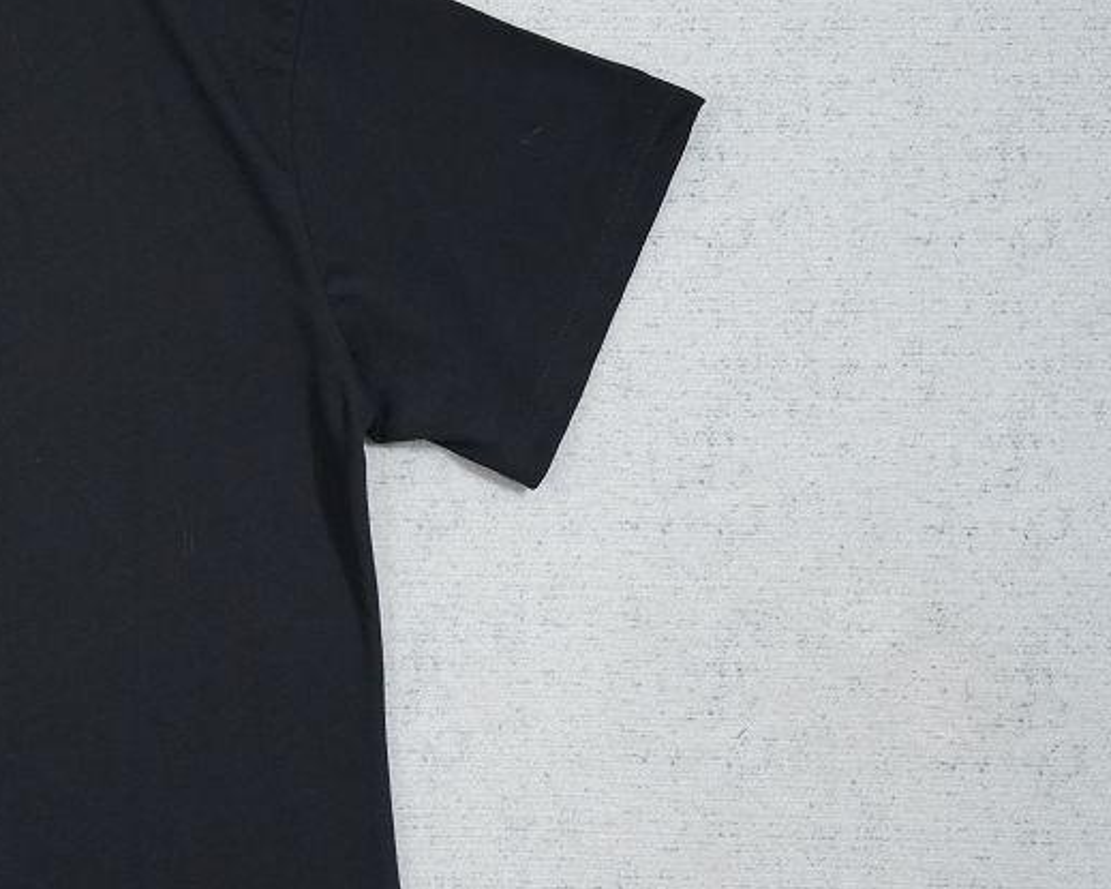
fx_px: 2499
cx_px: -169
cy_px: 583
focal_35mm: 76
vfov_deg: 20.1
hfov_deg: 23.3
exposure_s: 1/100
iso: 1600
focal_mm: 35
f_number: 10
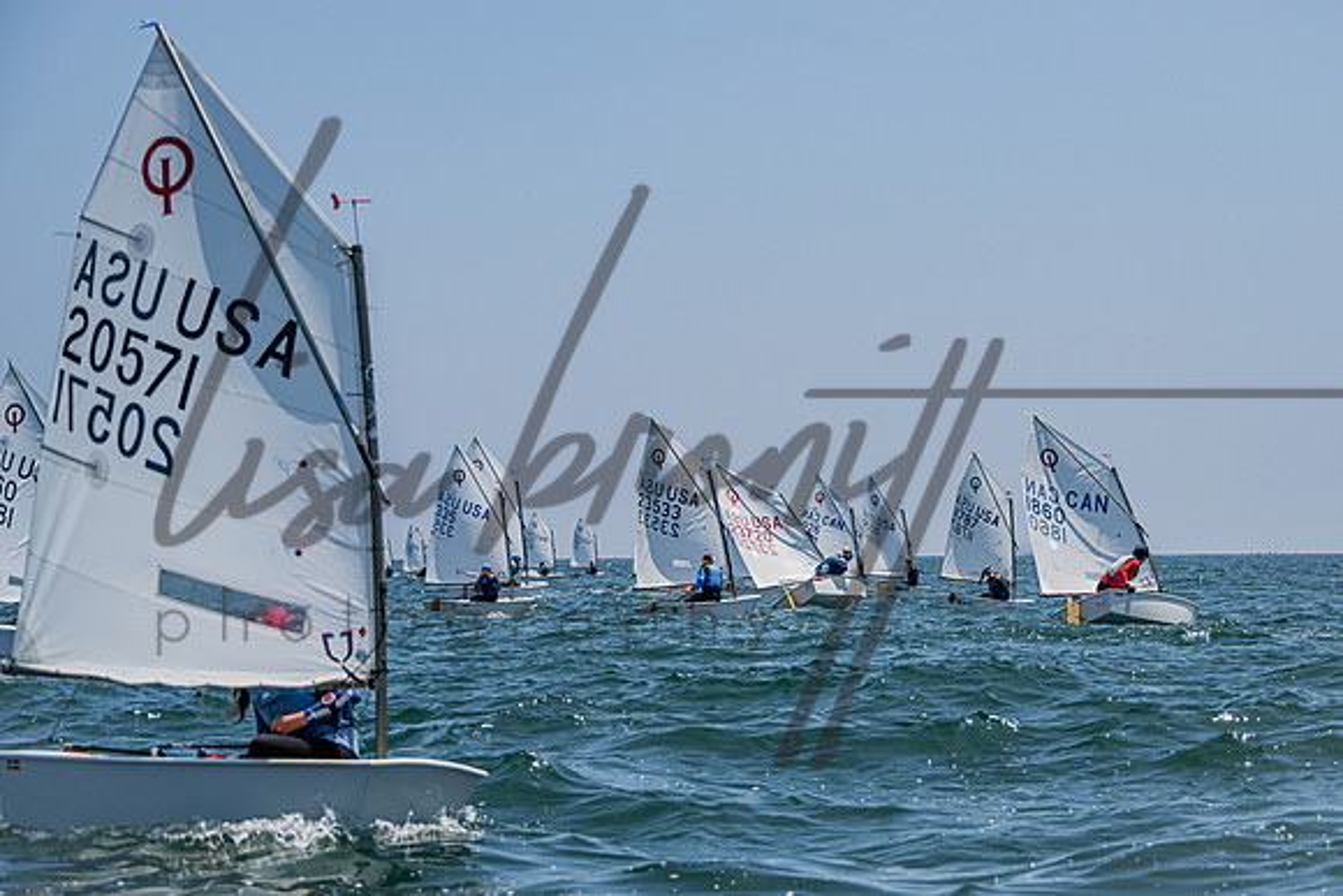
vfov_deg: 12.6
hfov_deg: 18.8
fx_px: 4046
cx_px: 806
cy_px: 448
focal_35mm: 108
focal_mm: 89
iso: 500
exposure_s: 1/5000
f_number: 6.3
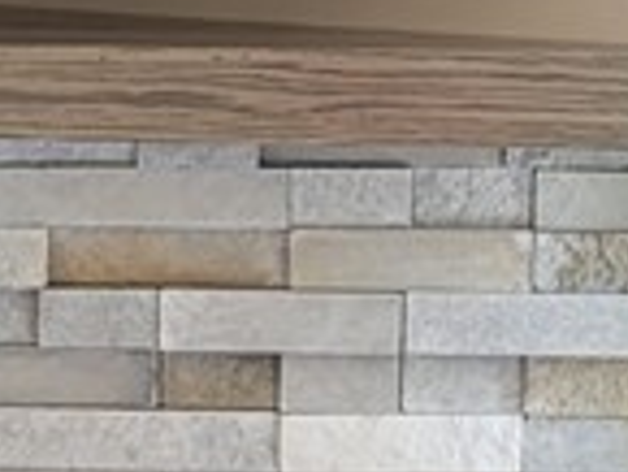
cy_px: 528
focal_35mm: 184
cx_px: 65
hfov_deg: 10.7
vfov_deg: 8.0
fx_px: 3341
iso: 200
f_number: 1.8
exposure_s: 1/40
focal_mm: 5.4
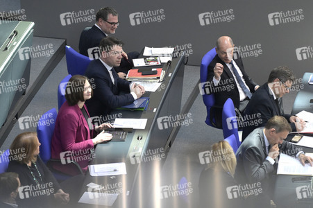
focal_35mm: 200
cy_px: 104
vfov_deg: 6.9
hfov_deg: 10.3
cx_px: 156
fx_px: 1738
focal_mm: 200
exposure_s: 1/400
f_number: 5.6
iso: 8000
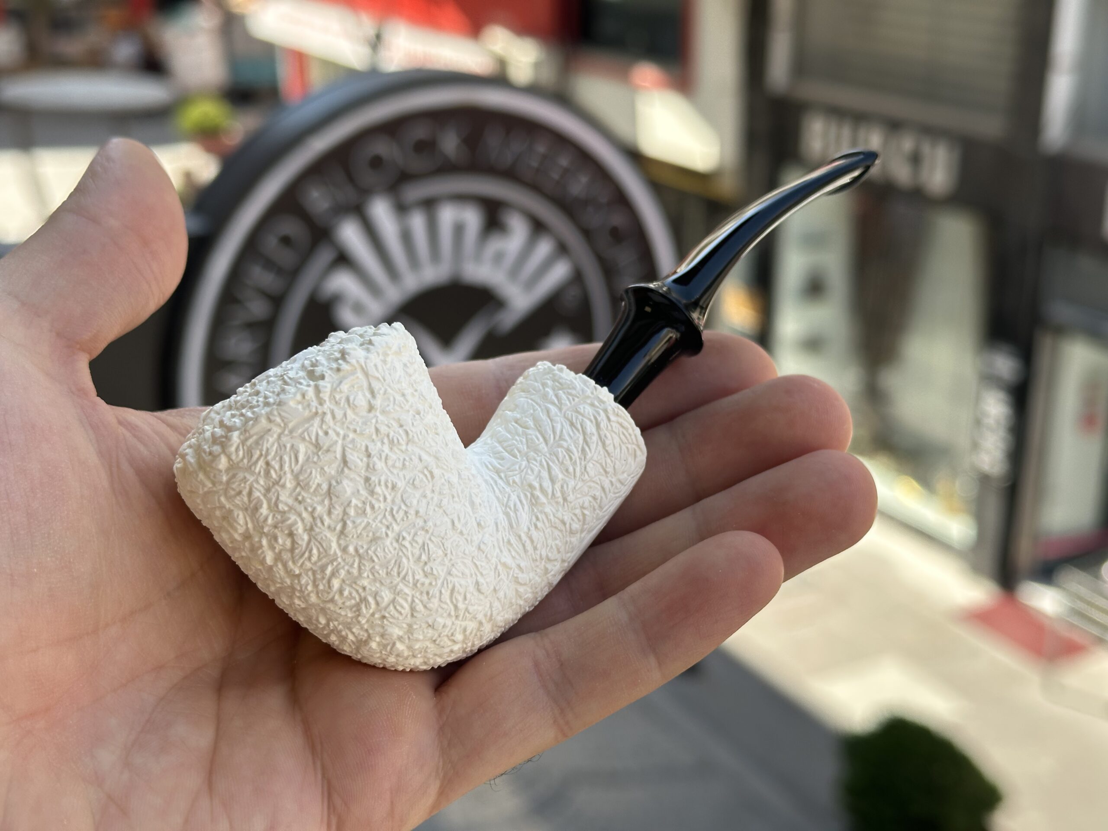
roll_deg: -0.2
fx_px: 1536
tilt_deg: -19.7
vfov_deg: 30.3
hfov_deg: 39.7
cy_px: 416
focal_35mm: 48
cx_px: 554
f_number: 1.78
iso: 64
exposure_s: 1/797
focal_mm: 6.86
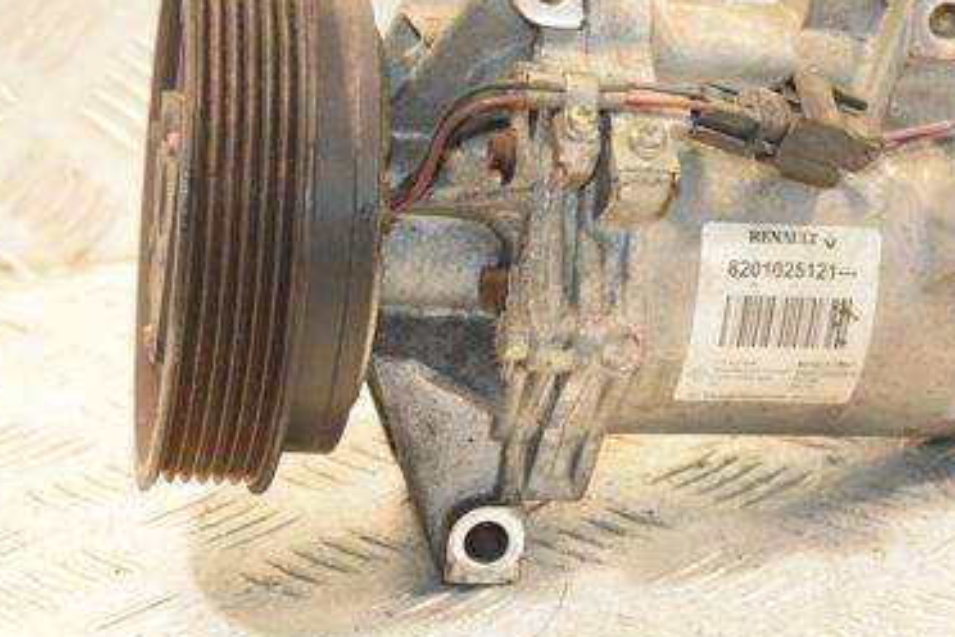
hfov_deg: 20.7
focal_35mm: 98
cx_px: 701
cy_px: 172
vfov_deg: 13.9
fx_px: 2600
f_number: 5.6
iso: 1600
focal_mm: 38
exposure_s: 1/200
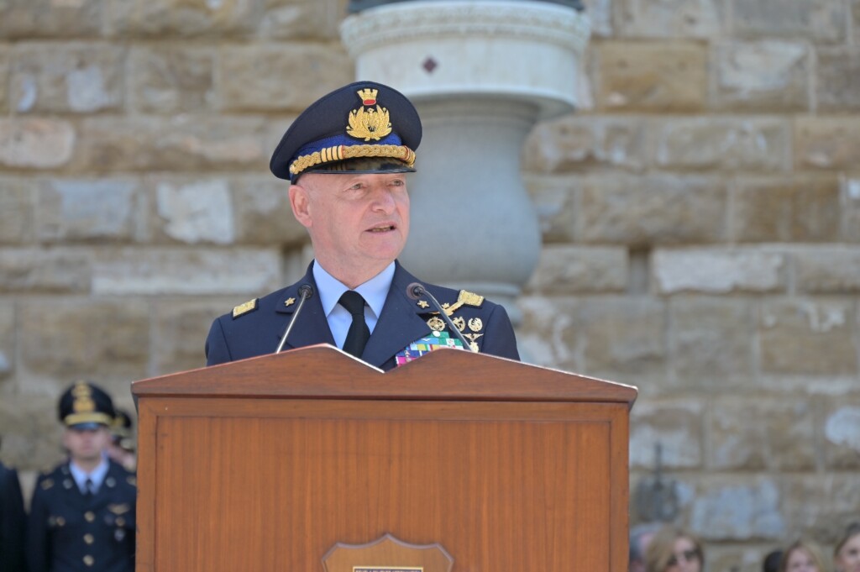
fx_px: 3700
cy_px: 286
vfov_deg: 8.8
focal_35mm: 155
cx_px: 430
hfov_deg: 13.3
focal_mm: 155
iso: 200
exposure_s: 1/160
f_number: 6.3
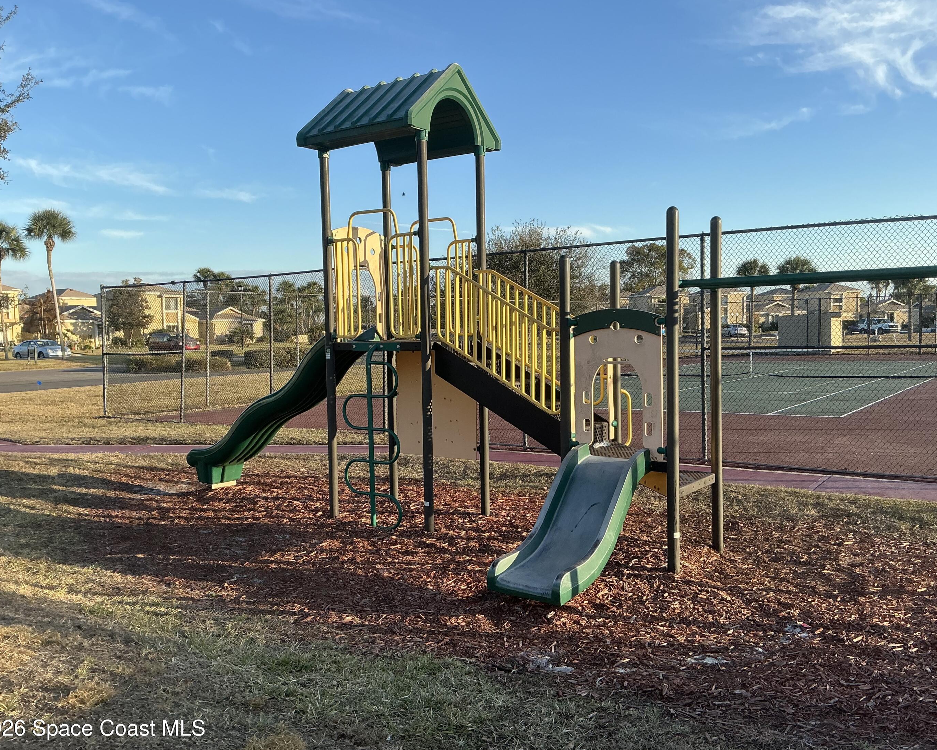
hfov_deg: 58.8
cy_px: 377
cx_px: 474
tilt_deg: -3.8
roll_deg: +1.3
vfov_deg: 48.5
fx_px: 832
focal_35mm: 30
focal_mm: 3
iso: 25
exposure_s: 1/759
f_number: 1.8
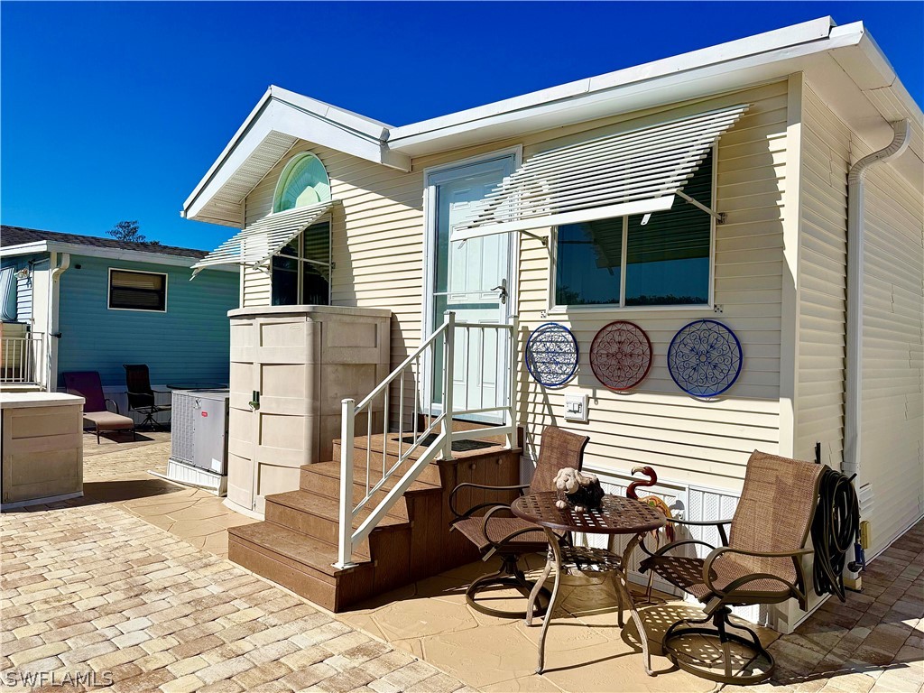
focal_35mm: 24
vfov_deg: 56.8
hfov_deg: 71.6
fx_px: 641
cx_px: 462
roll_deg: -1.9
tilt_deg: +0.6
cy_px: 346
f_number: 1.78
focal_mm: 6.76
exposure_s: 1/14286
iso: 80
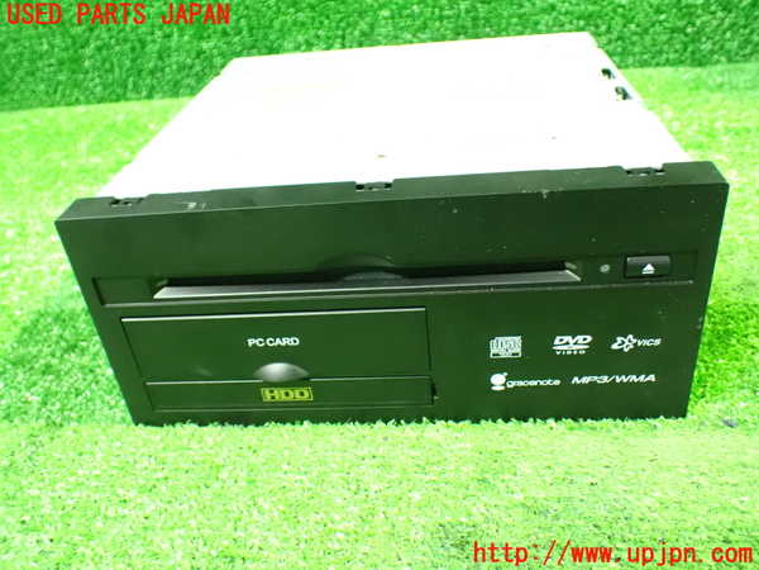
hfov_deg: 60.0
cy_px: 285
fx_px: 658
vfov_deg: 46.8
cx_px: 380
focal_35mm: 30
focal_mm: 5.4
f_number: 2.3
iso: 1600
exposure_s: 1/20
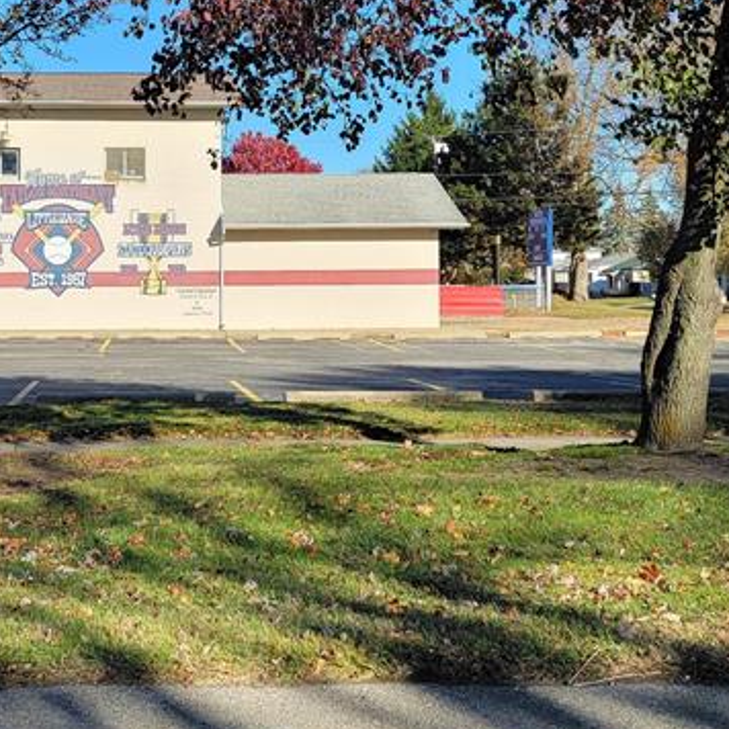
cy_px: 233
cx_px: 160
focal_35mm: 61
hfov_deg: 27.7
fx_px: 1453
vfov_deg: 28.0
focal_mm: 6.7
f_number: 1.8
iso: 16
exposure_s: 1/820
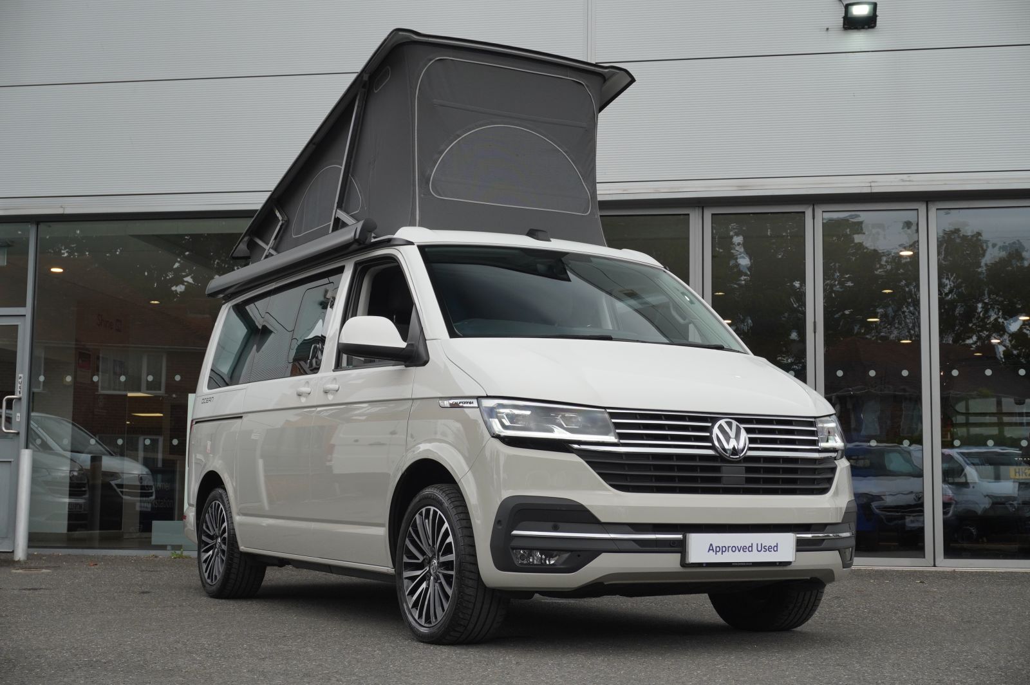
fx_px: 1415
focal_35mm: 50
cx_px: 515
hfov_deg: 40.0
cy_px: 342
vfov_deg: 27.2
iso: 400
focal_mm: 33
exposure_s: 1/250
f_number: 8
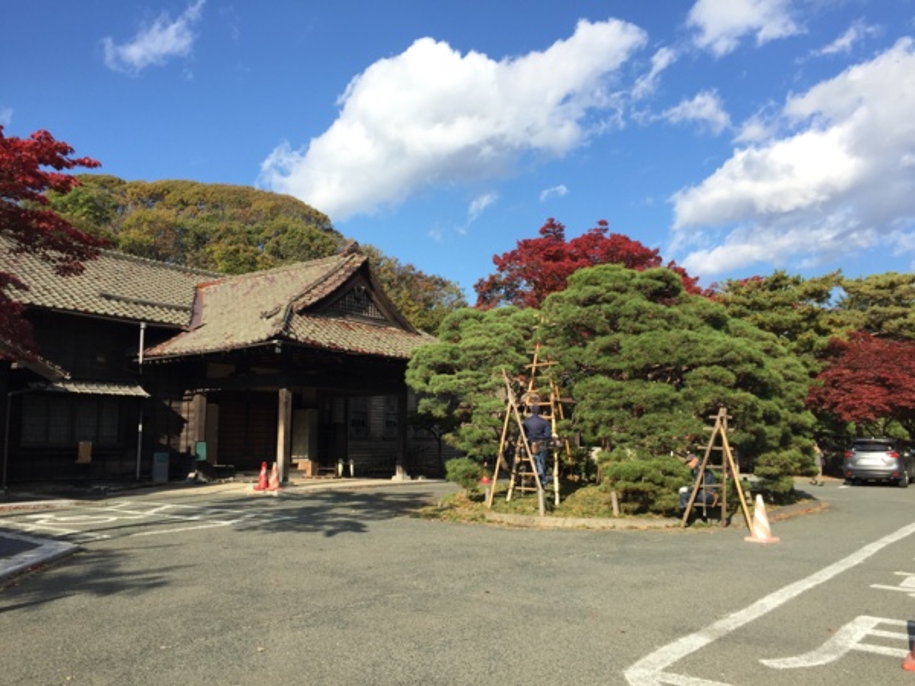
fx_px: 767
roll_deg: +0.2
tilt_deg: +5.8
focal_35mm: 29
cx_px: 458
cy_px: 343
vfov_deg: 48.2
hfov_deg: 61.7
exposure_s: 1/1163
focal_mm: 4.15
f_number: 2.2
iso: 32
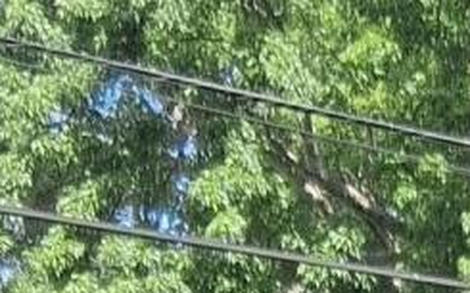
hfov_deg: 8.8
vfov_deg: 5.1
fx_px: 2881
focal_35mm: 225
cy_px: 1239
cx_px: 934
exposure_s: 1/293
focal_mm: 3.98
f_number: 1.8
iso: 25
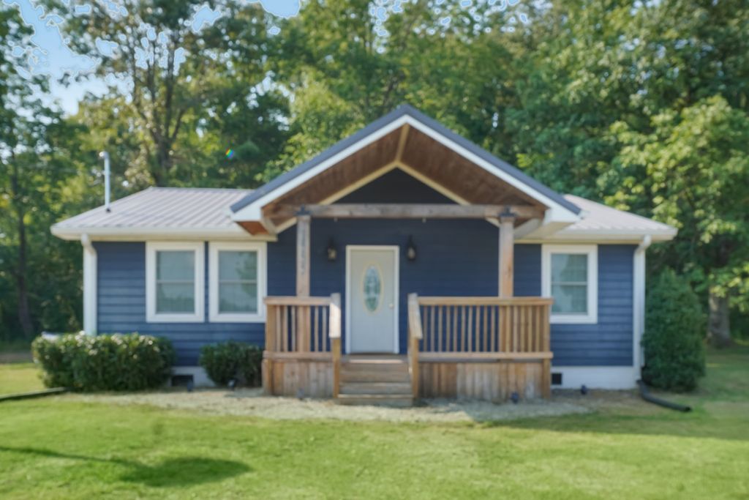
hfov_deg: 61.9
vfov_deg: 43.6
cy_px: 250
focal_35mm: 30
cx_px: 374
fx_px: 624
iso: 100
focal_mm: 20
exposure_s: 1/60
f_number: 8
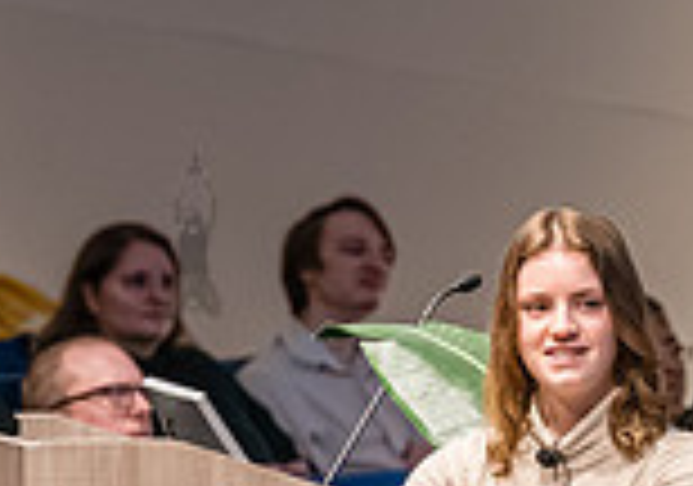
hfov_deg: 4.0
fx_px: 9898
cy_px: 403
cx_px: 1001
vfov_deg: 2.8
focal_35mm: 506
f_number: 3.5
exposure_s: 1/160
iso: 5000
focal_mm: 116
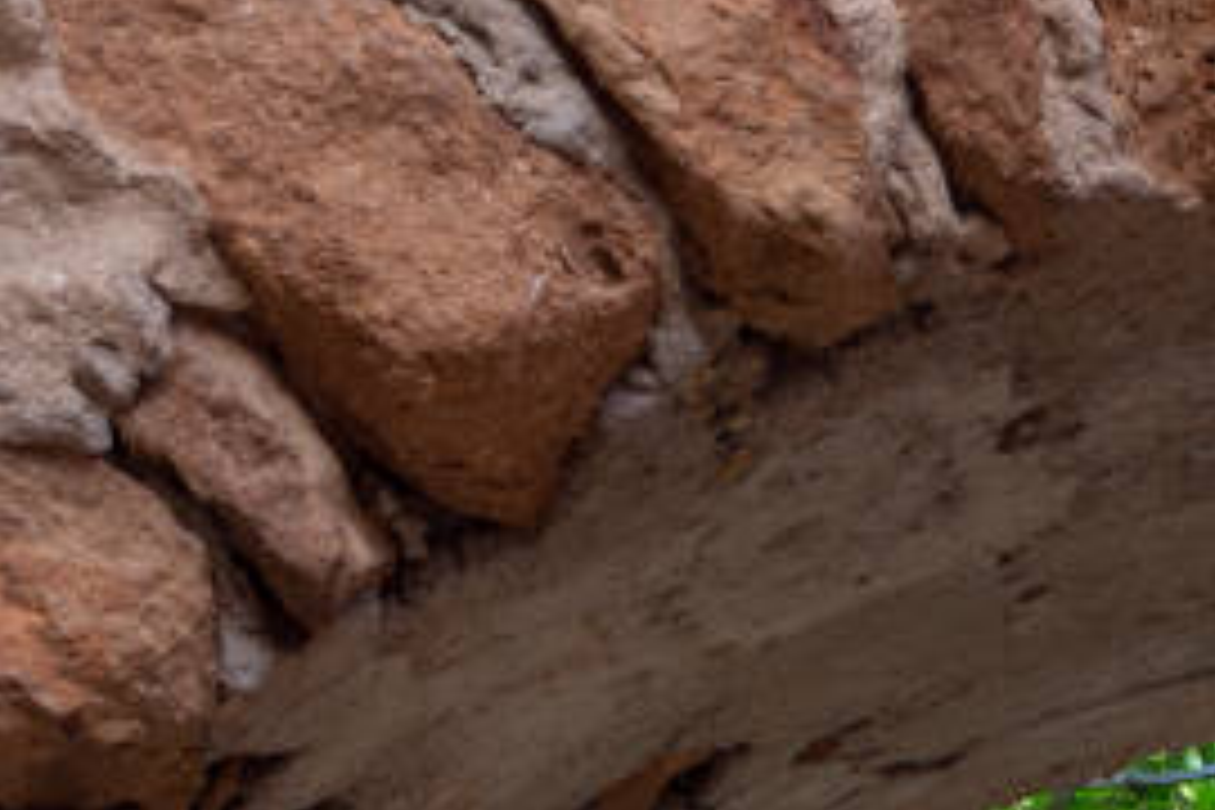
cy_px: 1789
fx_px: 5400
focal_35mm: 160
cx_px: 1490
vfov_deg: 8.1
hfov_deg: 12.5
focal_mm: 24
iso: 100
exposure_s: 1/13
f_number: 10
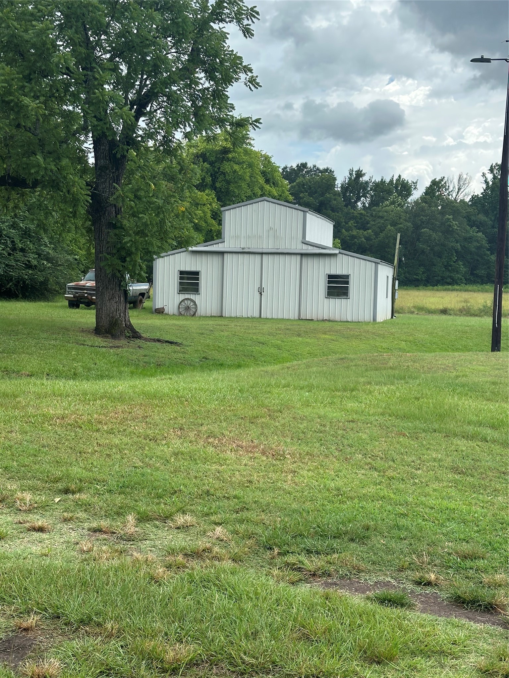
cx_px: 254
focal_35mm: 48
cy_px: 339
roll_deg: -2.0
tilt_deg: -2.5
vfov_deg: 39.7
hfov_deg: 30.3
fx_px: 941
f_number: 1.78
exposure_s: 1/1541
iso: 64
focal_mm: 6.86
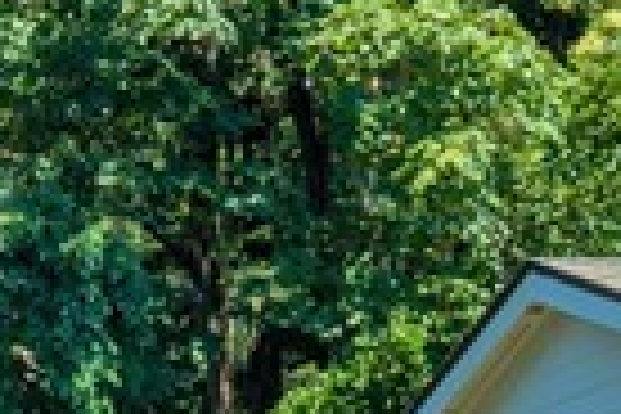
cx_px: -1534
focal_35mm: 275
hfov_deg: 6.5
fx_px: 4743
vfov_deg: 5.0
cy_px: 626
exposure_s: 1/100
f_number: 7.1
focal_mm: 35
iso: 100
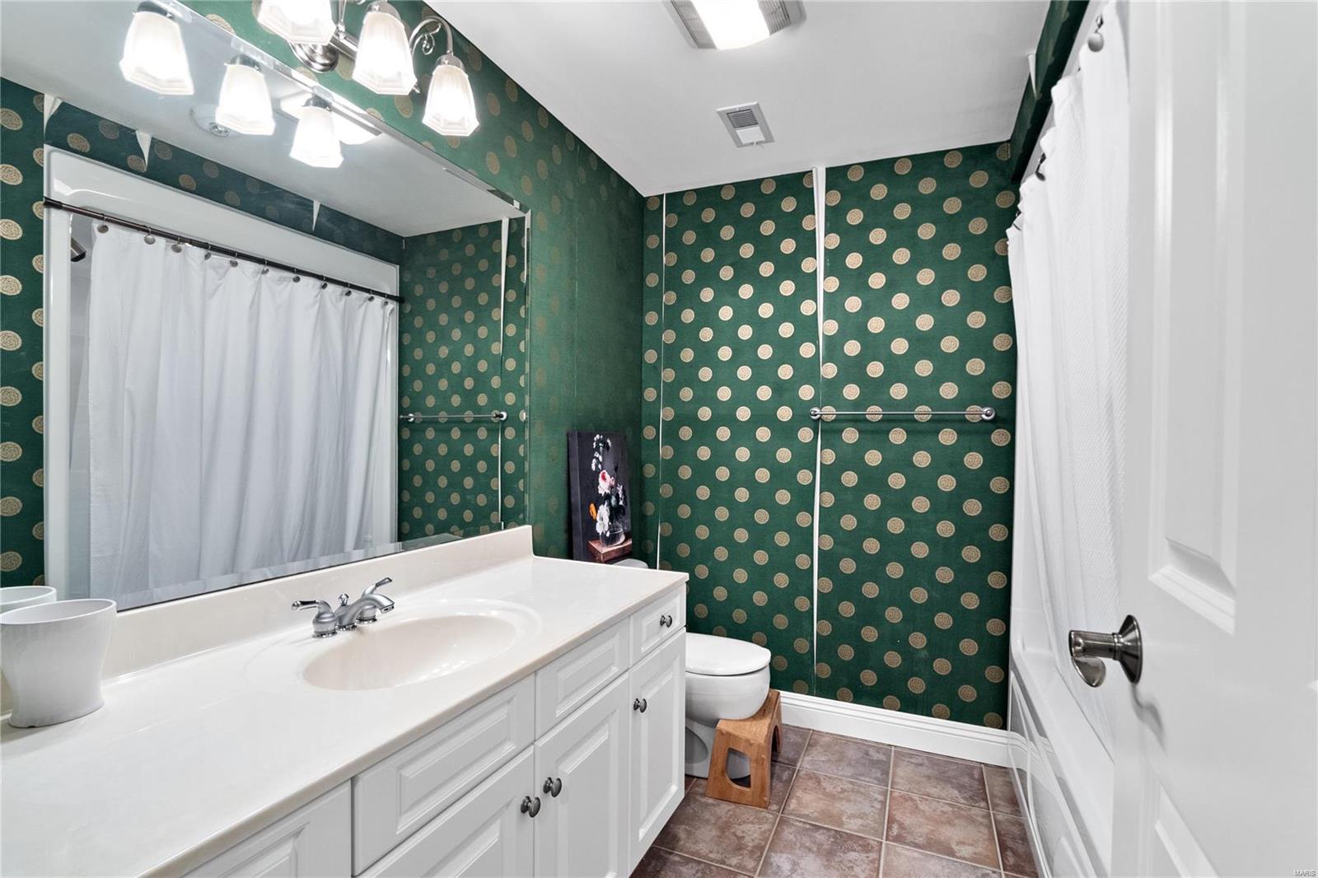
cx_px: 659
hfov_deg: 96.7
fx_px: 586
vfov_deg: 73.7
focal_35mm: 16
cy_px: 439
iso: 400
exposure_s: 1/2
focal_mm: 8
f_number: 8
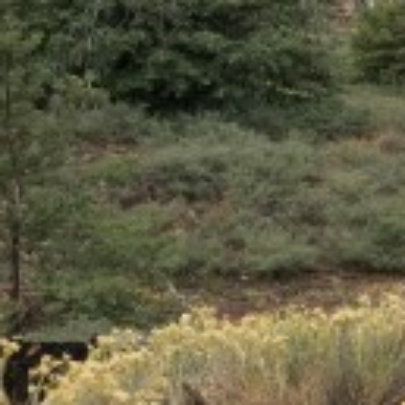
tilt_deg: -7.8
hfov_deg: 12.2
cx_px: 917
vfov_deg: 14.6
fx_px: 1575
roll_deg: +1.8
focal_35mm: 119
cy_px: 138
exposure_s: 1/1001
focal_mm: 4.15
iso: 32
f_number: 2.2
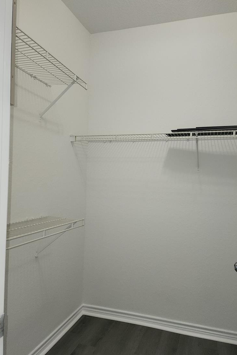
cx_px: 131
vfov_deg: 69.4
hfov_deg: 49.5
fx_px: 257
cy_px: 185
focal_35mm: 26
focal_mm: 6.4
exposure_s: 1/60
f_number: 1.8
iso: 100
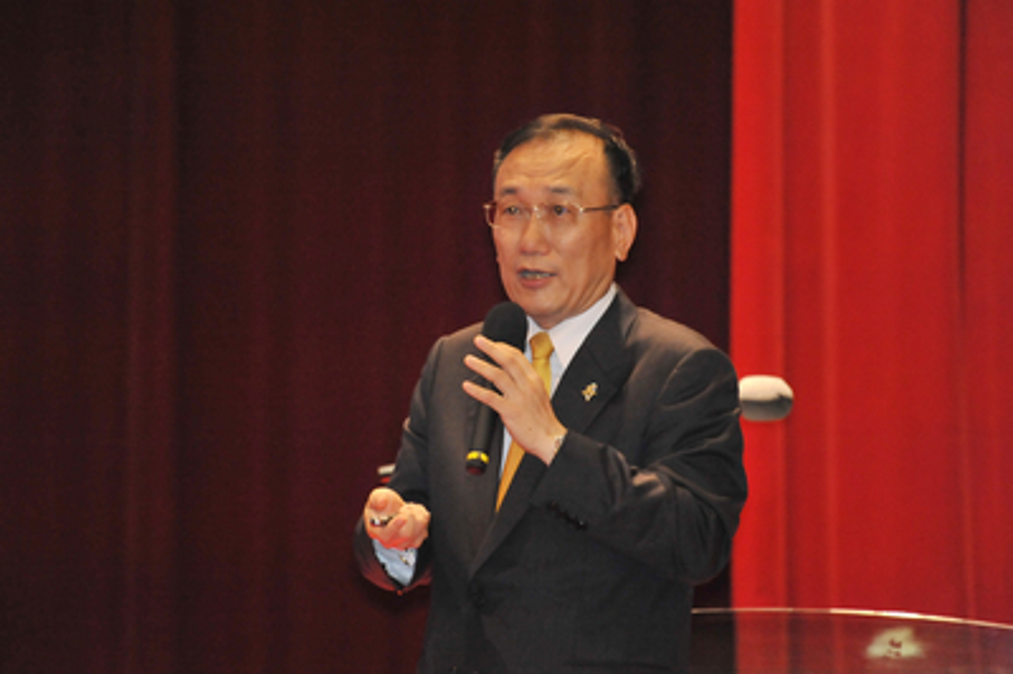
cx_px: 506
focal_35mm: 500
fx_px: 14058
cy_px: 337
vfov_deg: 2.7
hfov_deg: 4.1
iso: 5000
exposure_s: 1/60
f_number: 5.6
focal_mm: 500
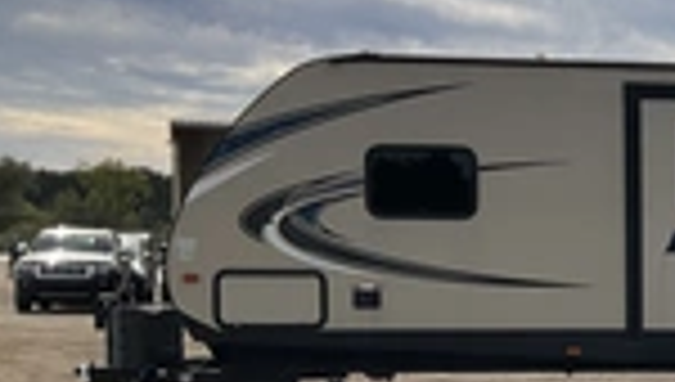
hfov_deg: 22.8
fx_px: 1506
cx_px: 850
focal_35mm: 84
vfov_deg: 14.3
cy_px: 355
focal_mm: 3
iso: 25
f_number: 1.8
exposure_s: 1/2959
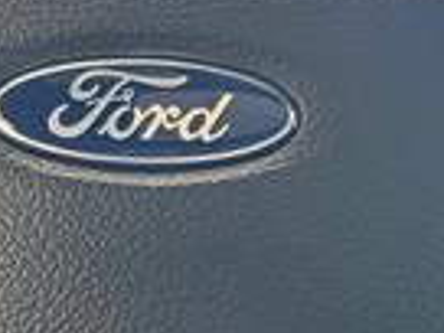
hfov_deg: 17.4
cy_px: 343
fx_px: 1449
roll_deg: +2.3
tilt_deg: -12.3
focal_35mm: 113
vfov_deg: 12.9
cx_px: 134
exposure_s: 1/60
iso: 800
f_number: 1.78
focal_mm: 6.76
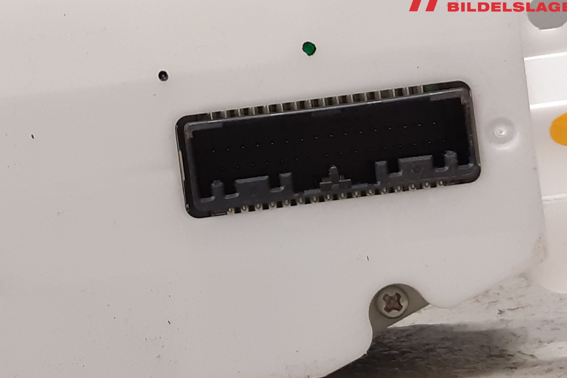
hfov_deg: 65.5
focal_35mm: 28
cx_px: 292
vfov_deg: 46.4
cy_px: 183
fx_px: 441
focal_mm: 3.93
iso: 125
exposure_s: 1/50
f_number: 1.7
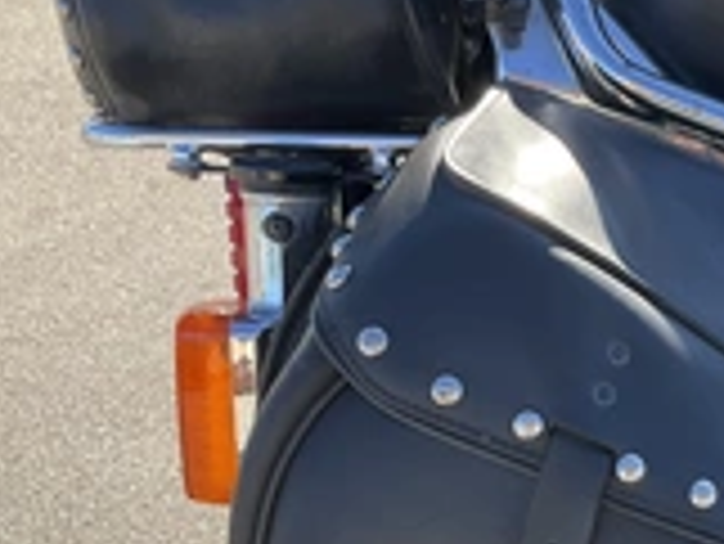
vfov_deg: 19.8
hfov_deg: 25.3
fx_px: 1507
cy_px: 557
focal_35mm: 72
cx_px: 778
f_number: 1.8
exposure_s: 1/348
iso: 25
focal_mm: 3
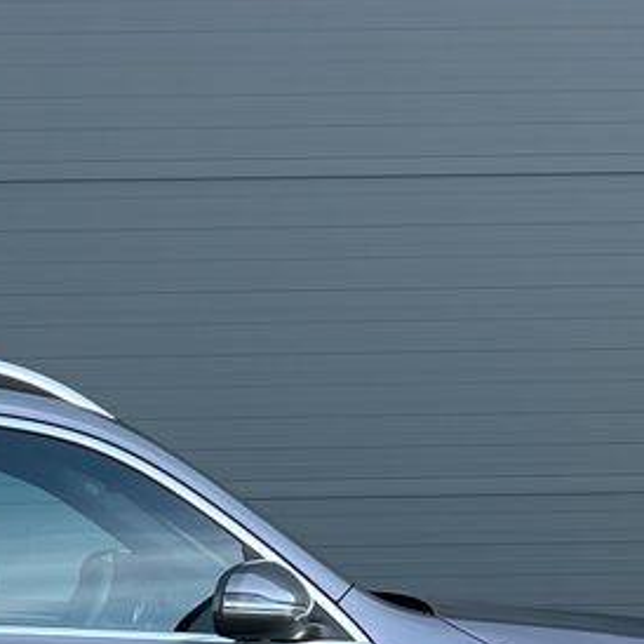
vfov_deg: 19.3
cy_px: 712
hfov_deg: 19.2
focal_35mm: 86
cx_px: -106
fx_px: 1810
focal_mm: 5.7
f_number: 1.5
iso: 40
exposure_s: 1/204
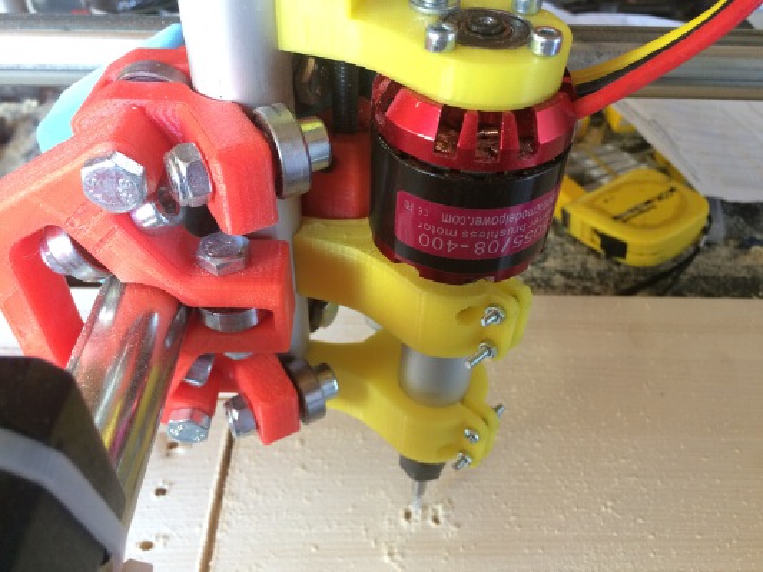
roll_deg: -0.5
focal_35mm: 29
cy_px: 286
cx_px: 382
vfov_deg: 48.2
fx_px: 639
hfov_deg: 61.6
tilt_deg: -44.3
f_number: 2.2
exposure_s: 1/30
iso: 160
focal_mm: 4.15
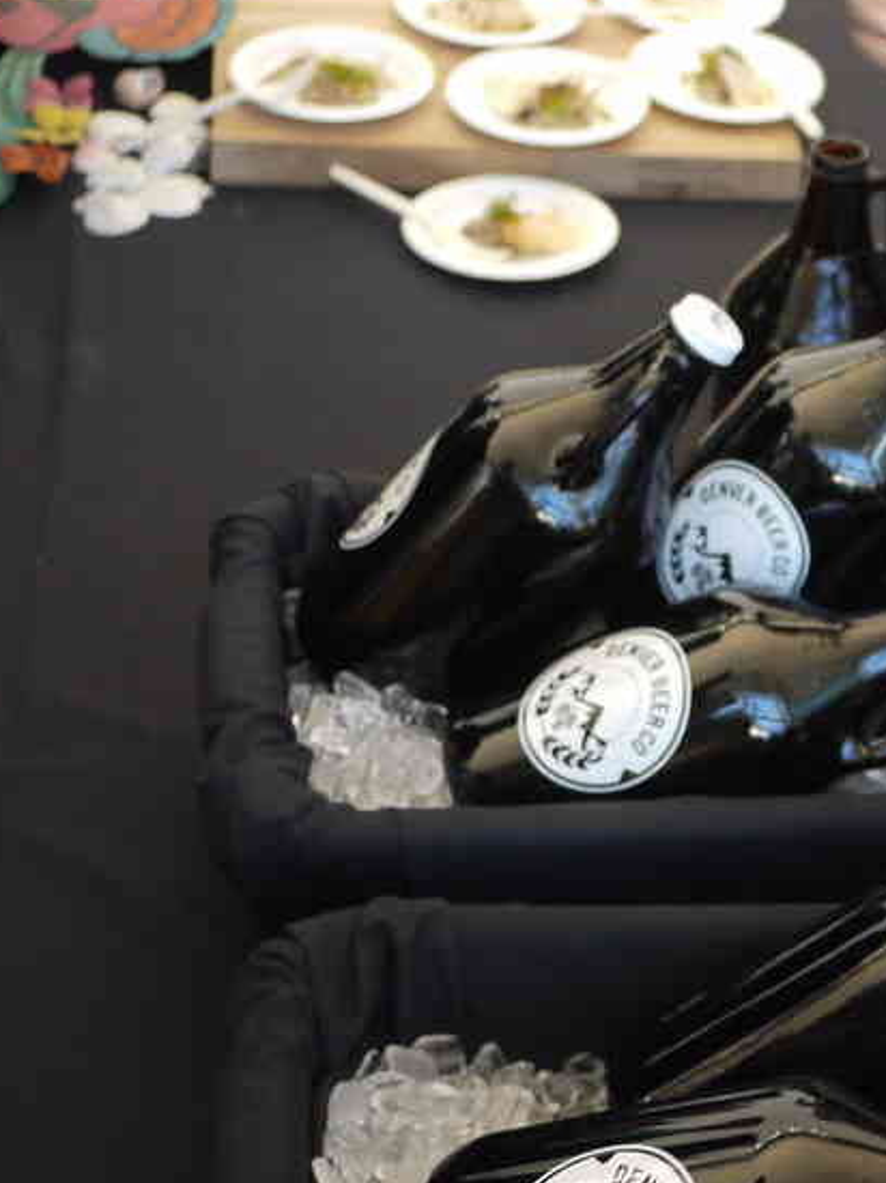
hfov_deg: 15.6
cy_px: 277
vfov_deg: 21.1
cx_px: 987
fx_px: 3142
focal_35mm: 92
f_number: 1.7
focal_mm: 20
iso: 320
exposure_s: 1/30
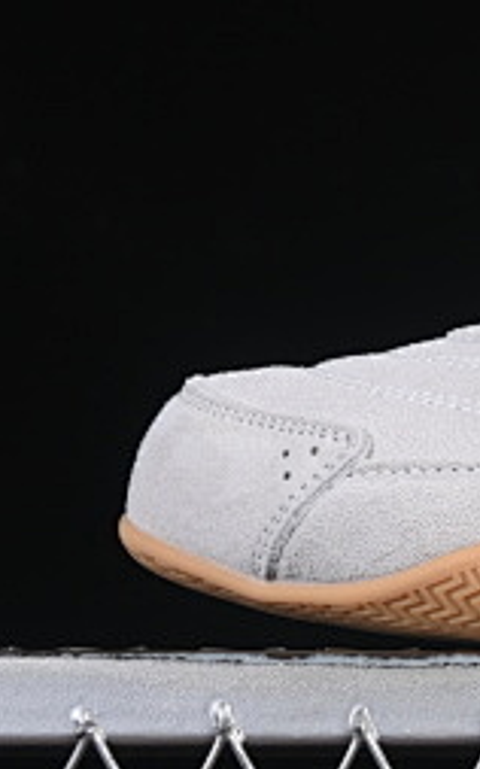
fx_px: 5068
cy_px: 150
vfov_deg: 8.7
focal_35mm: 242
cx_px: 945
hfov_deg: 5.3
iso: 160
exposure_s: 1/80
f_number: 8
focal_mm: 50
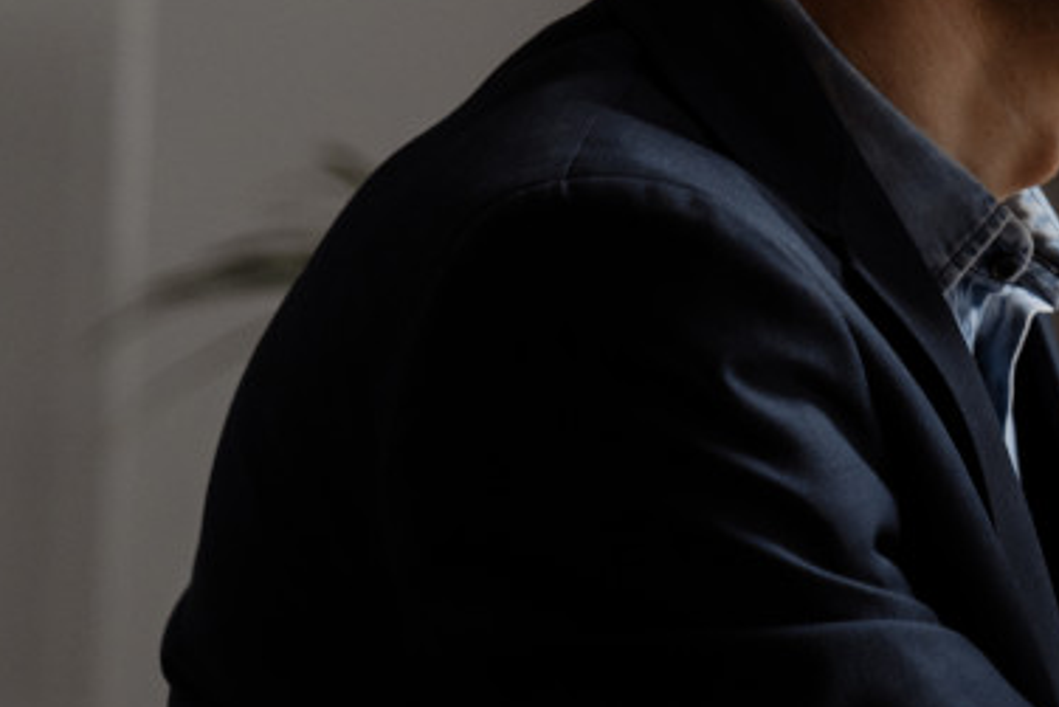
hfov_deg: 10.8
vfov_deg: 7.4
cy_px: 318
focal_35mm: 185
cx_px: 1501
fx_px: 5444
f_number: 2.8
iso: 1000
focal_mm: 58
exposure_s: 1/320
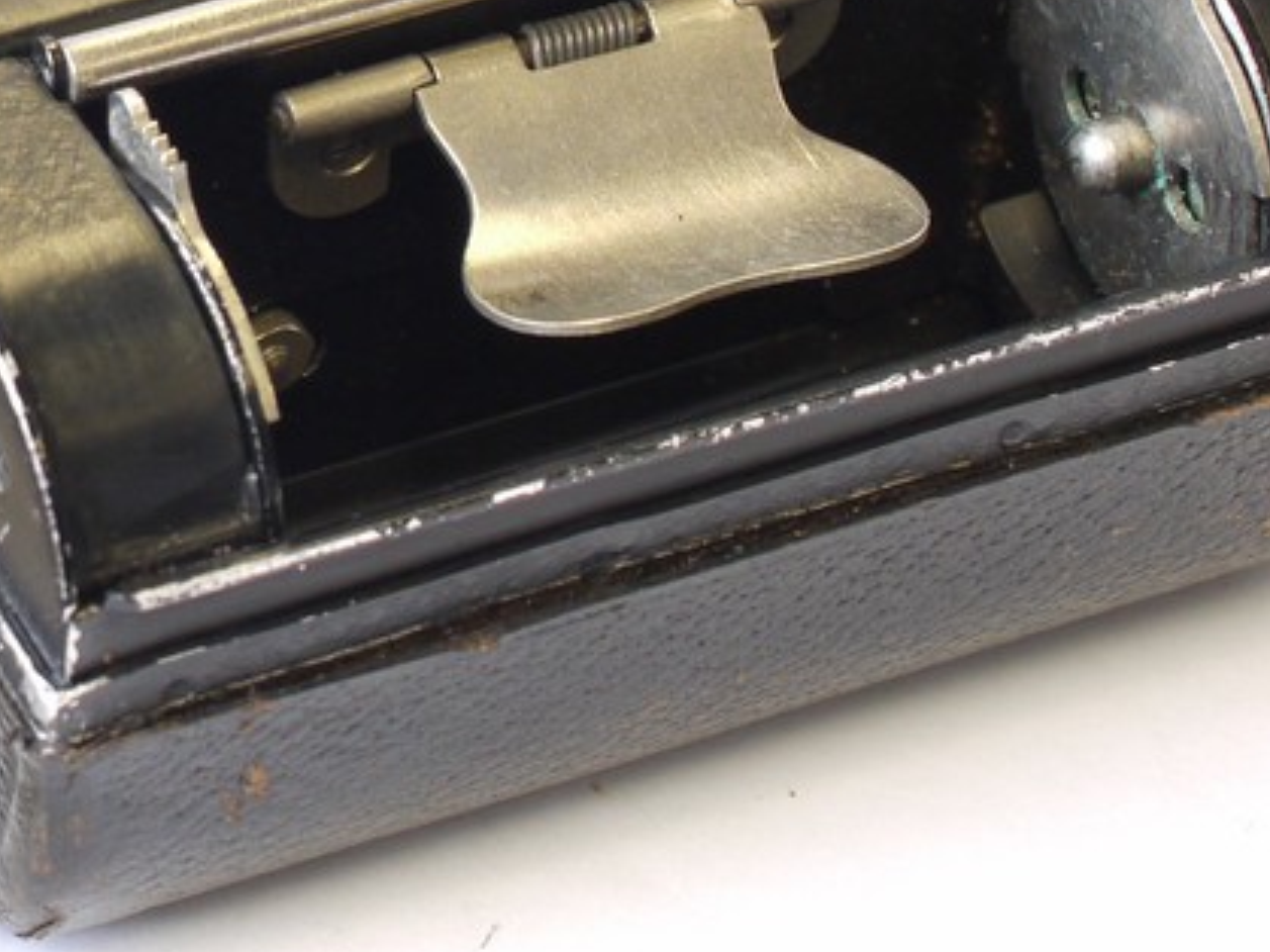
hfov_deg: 11.2
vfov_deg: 8.6
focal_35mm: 172
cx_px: -352
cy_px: -88
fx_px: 6309
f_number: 6.3
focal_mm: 30
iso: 400
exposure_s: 1/20
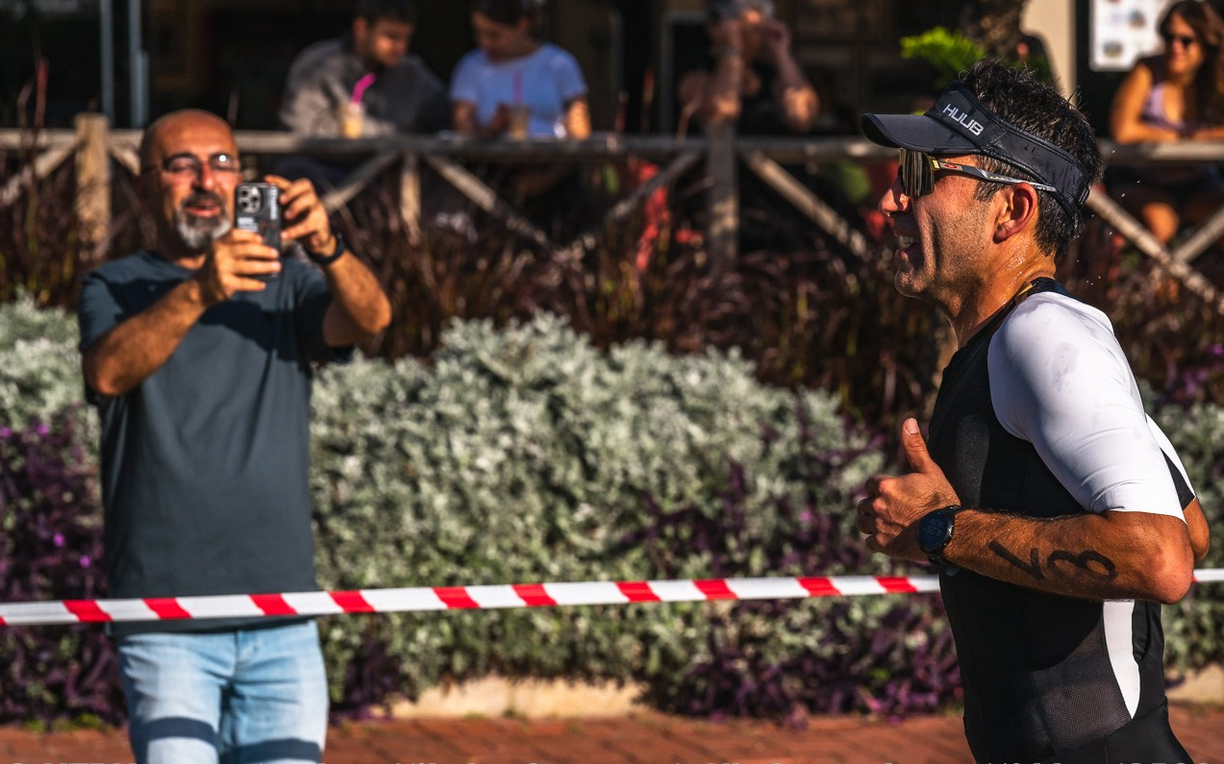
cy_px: 394
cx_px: 610
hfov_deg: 12.8
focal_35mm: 164
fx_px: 5469
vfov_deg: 8.0
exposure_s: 1/2000
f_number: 8
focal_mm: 160
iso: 320
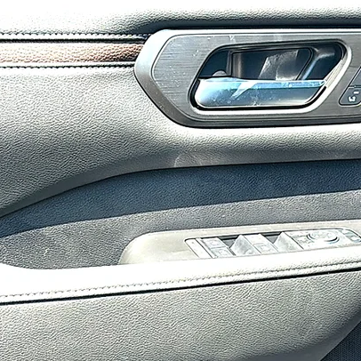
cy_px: 231
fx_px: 791
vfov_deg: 25.6
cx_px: 181
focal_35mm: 67
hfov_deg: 25.7
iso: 80
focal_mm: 6.86
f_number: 1.78
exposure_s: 1/469
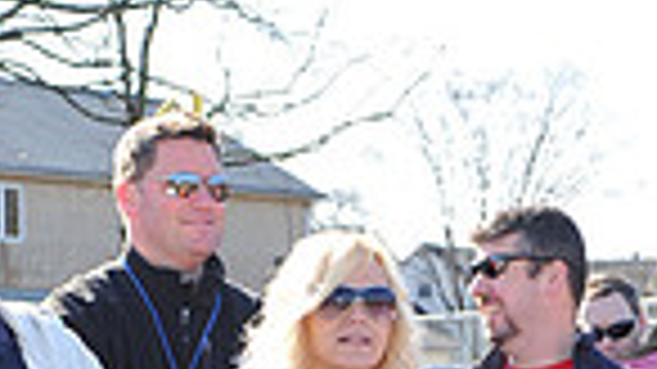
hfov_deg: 14.2
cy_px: 720
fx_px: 2612
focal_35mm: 150
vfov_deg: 7.8
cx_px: 576
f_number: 5
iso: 200
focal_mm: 36
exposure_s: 1/250
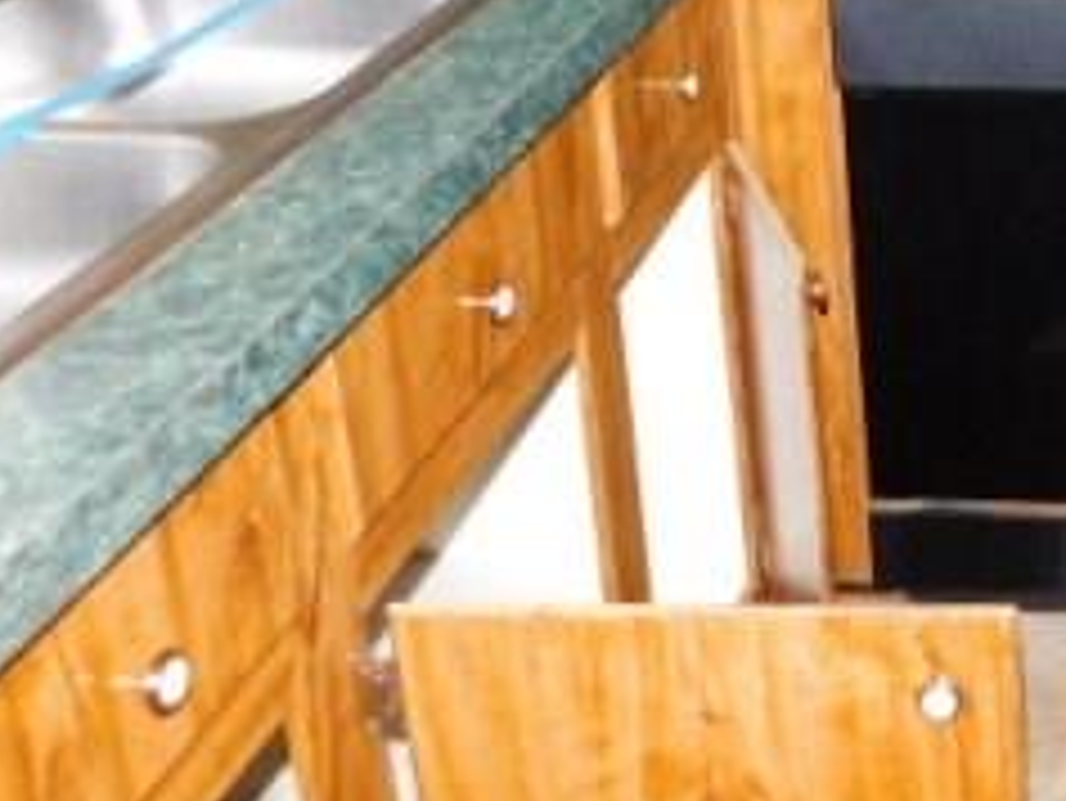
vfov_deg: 22.5
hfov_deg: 26.8
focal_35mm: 62
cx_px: 1354
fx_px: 1910
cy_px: -45
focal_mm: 4
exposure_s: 1/30
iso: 250
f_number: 3
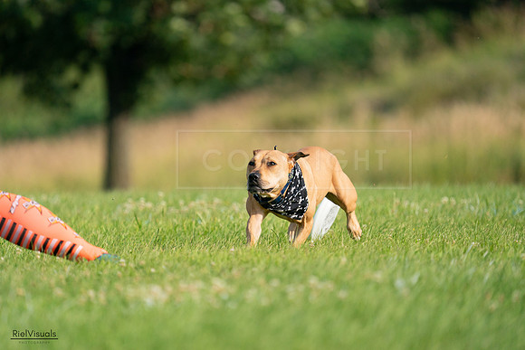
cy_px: 175
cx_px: 262
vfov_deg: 2.3
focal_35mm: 600
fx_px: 8752
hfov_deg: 3.4
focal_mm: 600
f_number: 6.3
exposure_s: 1/4000
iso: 1000
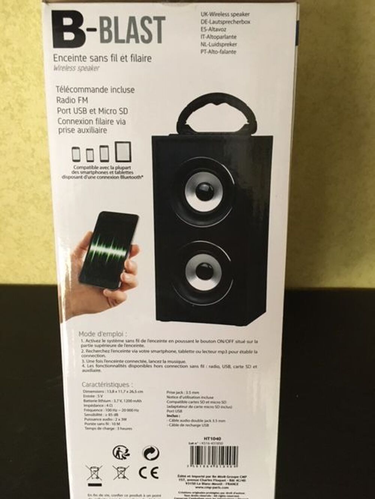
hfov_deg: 48.2
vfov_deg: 61.7
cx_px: 188
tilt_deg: -42.6
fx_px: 419
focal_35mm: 29
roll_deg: +0.5
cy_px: 250
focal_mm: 4.15
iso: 250
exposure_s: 1/17
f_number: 2.2
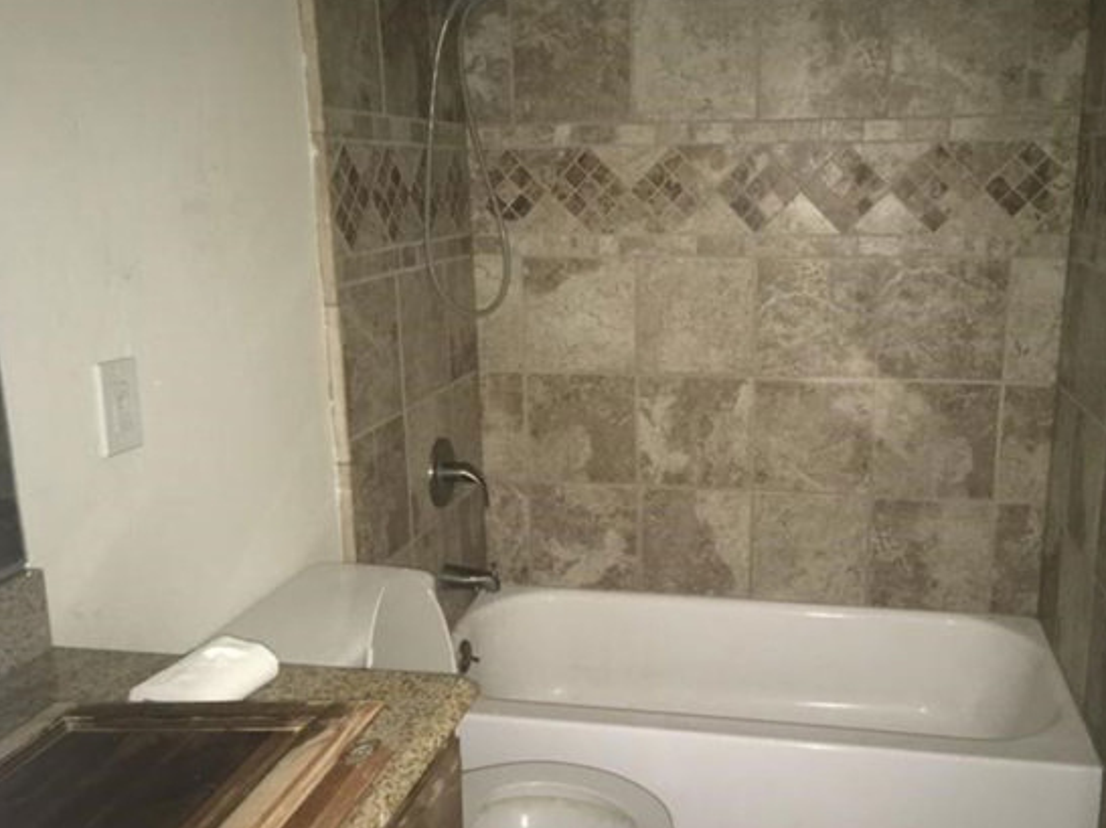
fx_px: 1086
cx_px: 632
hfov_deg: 53.8
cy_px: 441
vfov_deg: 41.7
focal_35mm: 34
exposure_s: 1/16
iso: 200
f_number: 2.2
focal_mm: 4.15
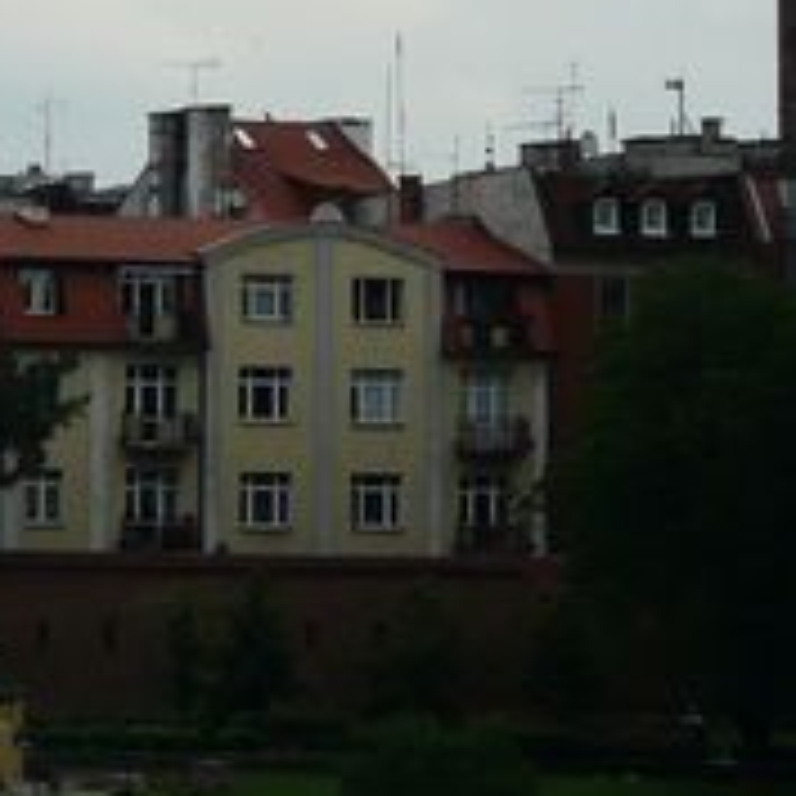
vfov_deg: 4.6
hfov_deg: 4.6
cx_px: 198
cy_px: -207
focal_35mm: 383
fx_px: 9964
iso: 100
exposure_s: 1/400
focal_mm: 15.8
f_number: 5.6
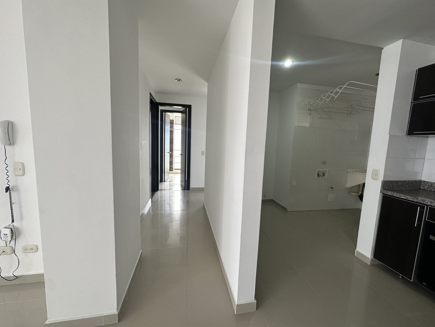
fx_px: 176
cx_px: 218
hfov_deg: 102.1
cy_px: 164
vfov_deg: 85.7
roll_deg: -3.0
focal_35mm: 14
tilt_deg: -6.2
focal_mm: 2.22
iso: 80
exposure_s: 1/120
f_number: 2.2
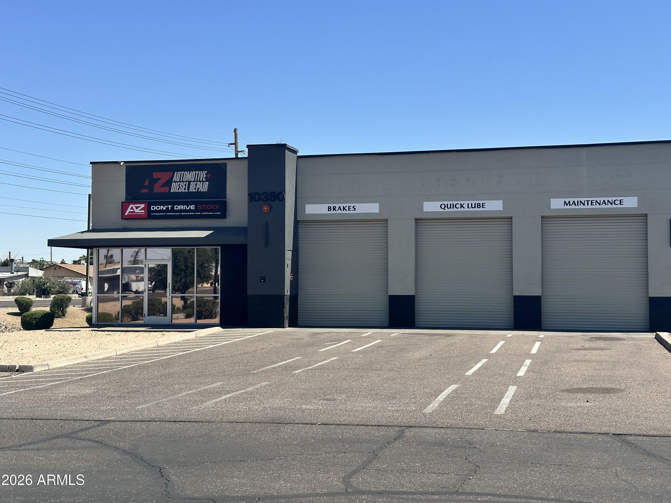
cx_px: 336
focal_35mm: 48
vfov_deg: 30.3
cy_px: 252
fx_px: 930
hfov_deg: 39.7
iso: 64
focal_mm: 6.86
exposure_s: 1/3876
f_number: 1.78
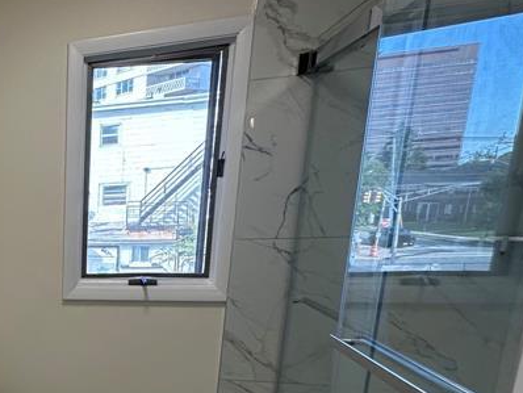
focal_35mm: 36
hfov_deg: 38.4
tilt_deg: -13.3
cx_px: -101
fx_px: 544
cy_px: 340
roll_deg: +2.6
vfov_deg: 37.5
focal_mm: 2.22
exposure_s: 1/120
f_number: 2.2
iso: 80
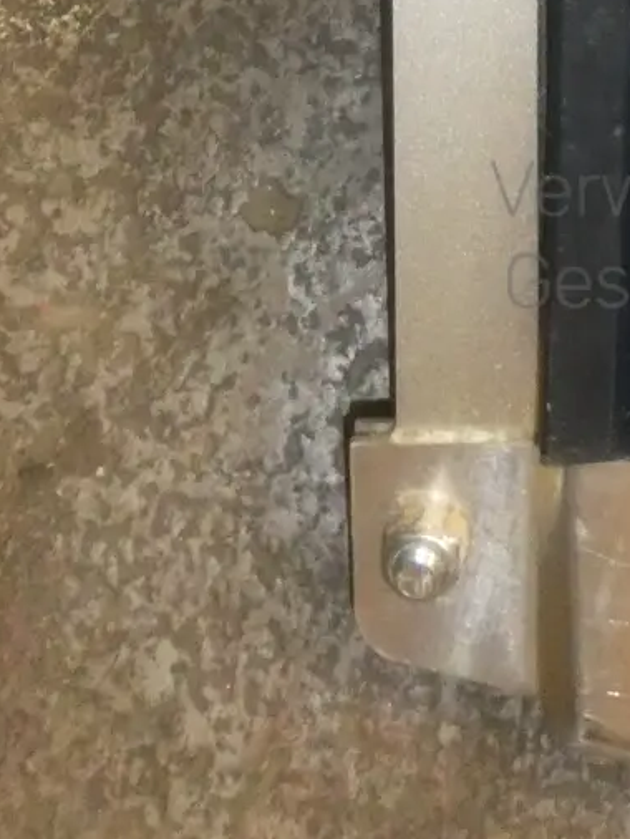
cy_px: -645
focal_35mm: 91
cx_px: 726
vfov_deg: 17.6
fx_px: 2206
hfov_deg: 15.7
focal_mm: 4.3
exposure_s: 1/60
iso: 800
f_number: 3.3
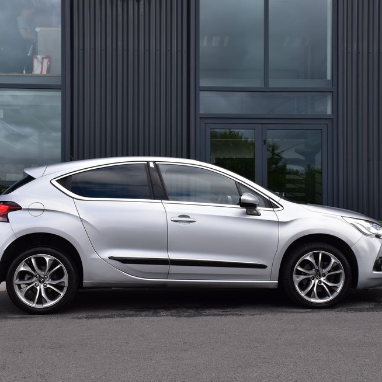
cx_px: 211
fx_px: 657
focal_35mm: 53
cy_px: 193
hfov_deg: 32.4
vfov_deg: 32.4
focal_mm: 27
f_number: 10
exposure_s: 1/250
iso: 400
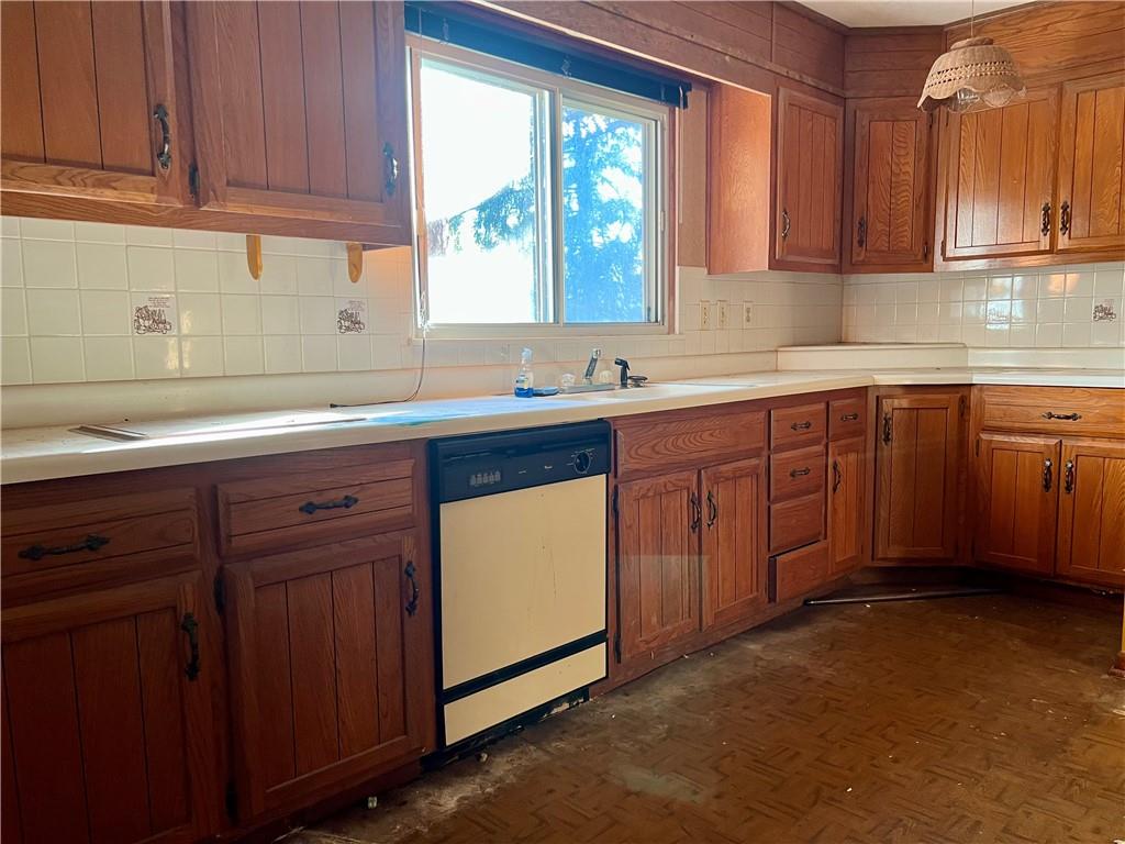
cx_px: 562
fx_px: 845
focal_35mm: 26
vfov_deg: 53.1
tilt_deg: -6.9
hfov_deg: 67.3
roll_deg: +0.4
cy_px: 422
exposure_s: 1/78
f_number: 1.5
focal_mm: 5.7
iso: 125
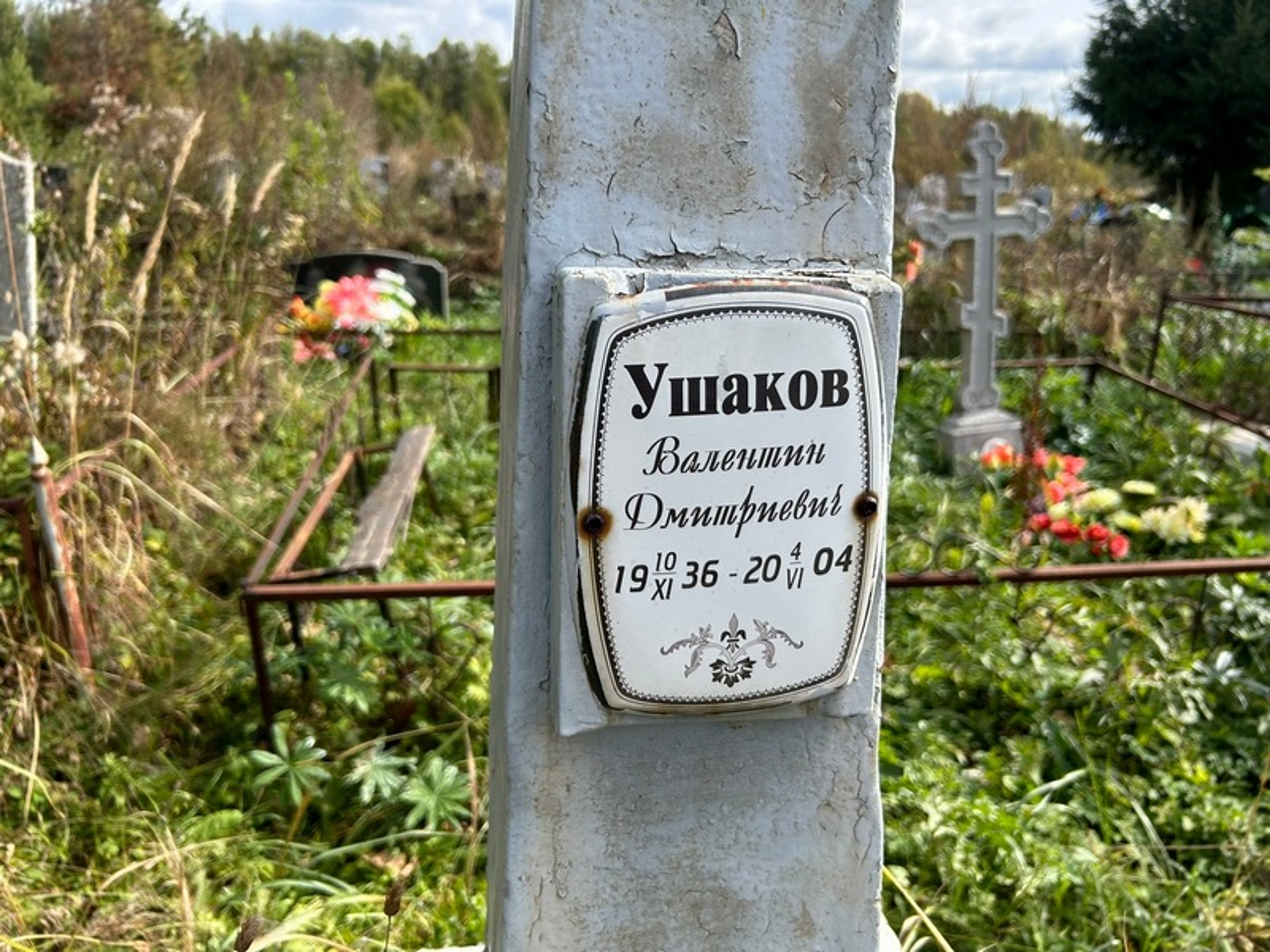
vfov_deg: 53.1
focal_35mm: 26
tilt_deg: -19.2
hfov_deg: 67.3
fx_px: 954
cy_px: 476
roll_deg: -2.1
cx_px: 635
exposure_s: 1/1575
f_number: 1.5
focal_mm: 5.7
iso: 50
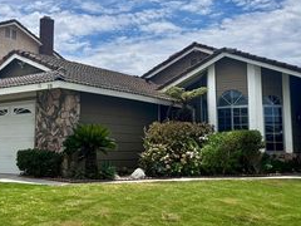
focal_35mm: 50
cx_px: 134
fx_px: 435
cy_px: 90
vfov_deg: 29.0
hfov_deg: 38.1
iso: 80
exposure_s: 1/12346
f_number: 1.78
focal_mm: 6.76
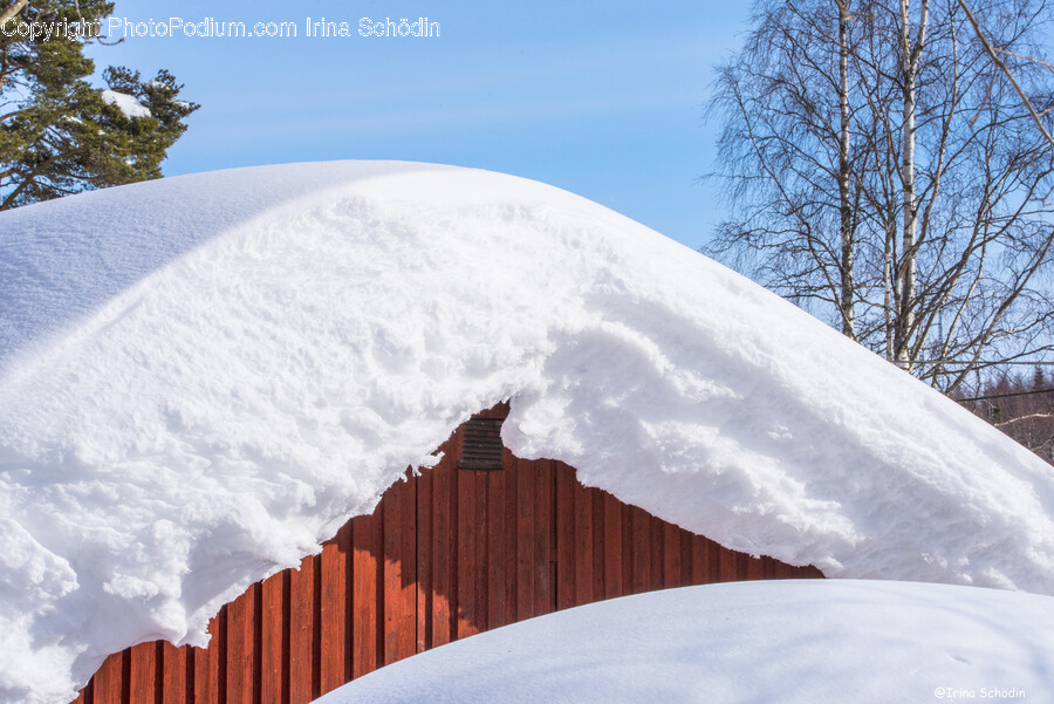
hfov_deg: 13.7
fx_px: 4394
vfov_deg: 9.2
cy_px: 352
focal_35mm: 150
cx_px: 527
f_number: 29
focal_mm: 150
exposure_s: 1/800
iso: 640
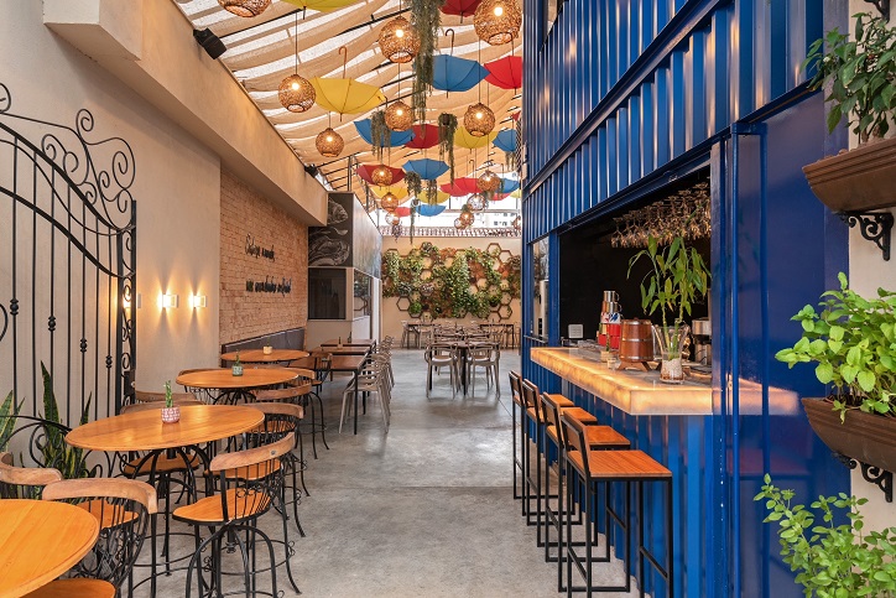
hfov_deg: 73.7
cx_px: 448
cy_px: 299
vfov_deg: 53.2
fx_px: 597
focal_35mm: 24
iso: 400
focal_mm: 24
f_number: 10
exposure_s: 1/4
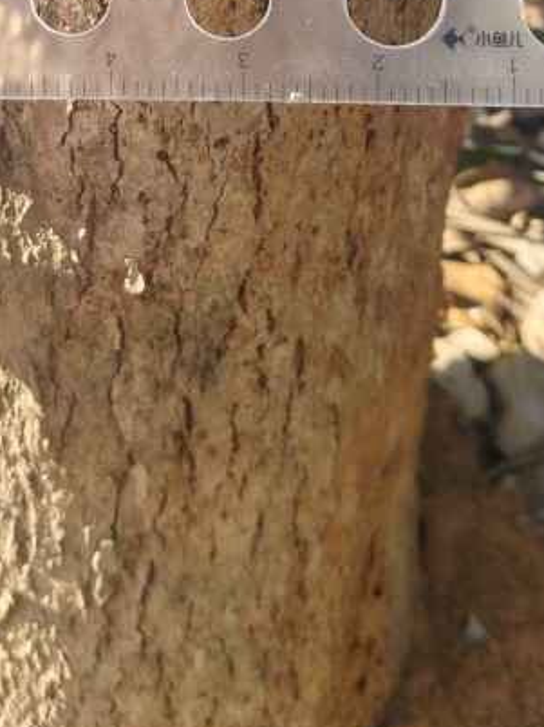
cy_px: -133
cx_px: 139
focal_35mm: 69
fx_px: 1447
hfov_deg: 21.1
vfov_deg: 25.5
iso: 99
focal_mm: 4.84
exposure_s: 1/511
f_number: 1.88
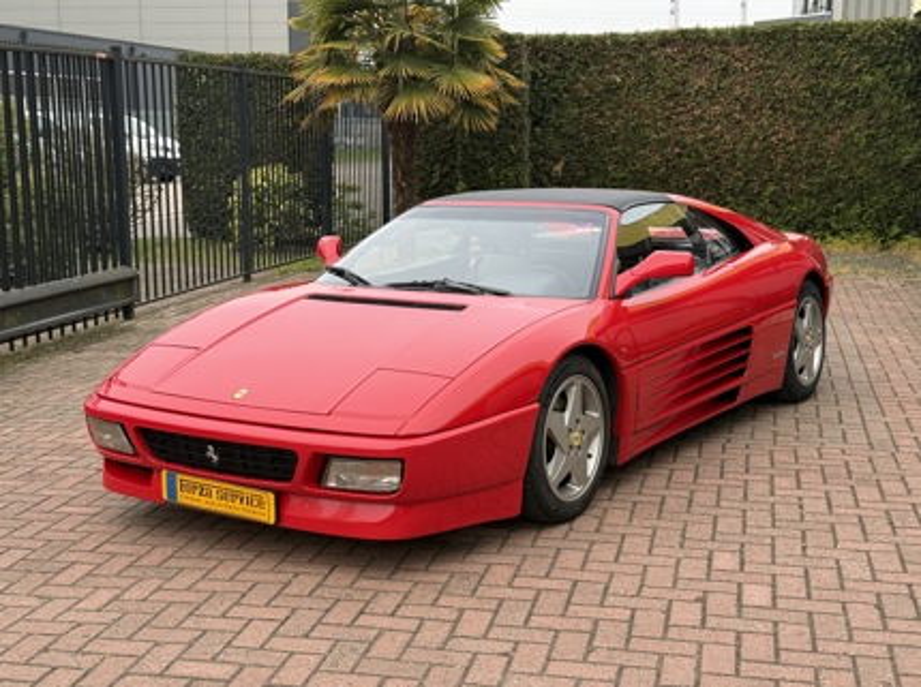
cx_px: 460
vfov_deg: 30.2
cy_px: 344
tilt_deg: -10.0
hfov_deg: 39.7
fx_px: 1275
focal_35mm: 48
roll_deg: -0.1
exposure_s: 1/611
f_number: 1.78
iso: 64
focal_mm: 6.76
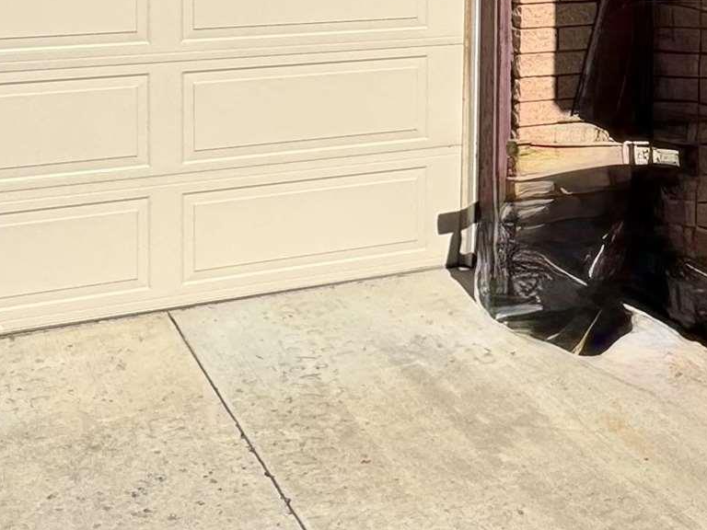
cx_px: 403
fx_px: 1144
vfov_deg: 24.0
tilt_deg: -1.7
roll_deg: -0.6
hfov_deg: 34.3
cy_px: -87
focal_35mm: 56
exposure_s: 1/3247
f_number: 2.2
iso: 50
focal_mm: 2.22
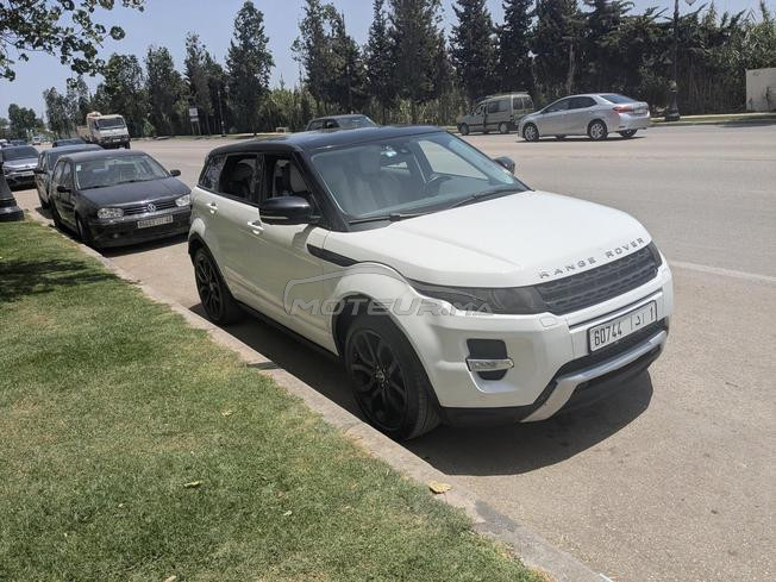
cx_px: 388
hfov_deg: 65.3
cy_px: 291
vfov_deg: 51.4
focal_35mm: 27
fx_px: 605
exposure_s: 1/5848
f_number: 1.73
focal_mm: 4.38
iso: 64
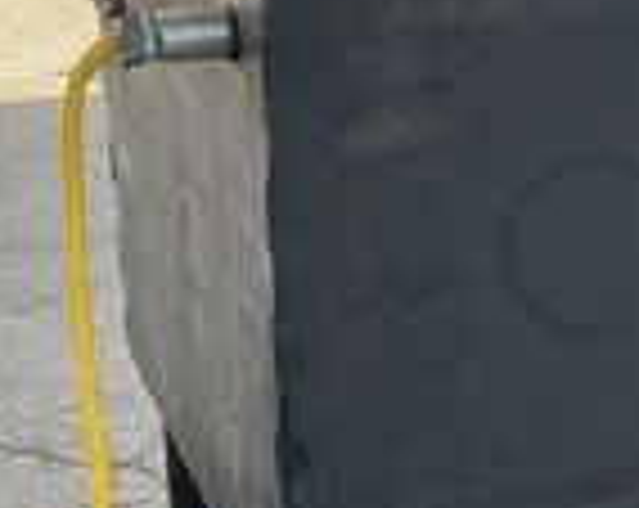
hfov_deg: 23.8
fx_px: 1510
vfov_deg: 19.0
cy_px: 351
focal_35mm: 80
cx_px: 418
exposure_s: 1/122
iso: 16
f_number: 1.8
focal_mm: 3
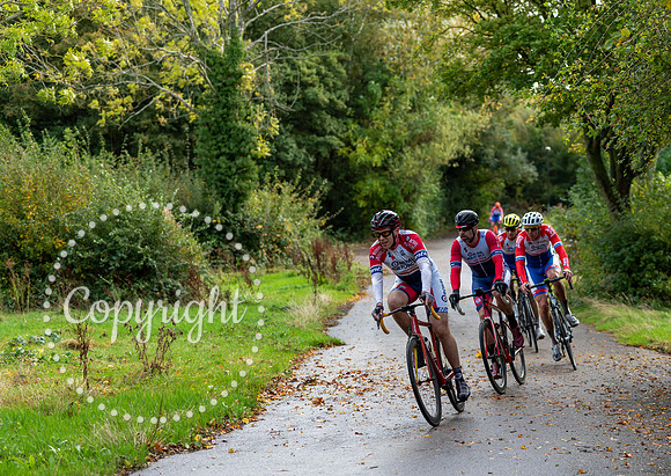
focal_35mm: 84
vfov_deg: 16.9
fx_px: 1595
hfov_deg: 23.7
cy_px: 274
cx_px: 410
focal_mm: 70
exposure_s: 1/500
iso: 200
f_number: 3.2
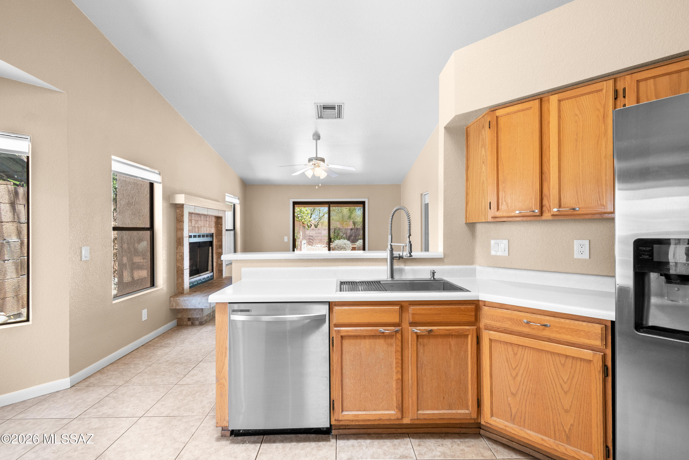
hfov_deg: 100.4
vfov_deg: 77.3
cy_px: 230
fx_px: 287
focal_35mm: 15
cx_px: 344
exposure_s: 1/20
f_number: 8
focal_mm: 10
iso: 800
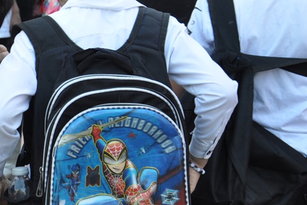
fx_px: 1624
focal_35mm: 190
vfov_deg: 7.2
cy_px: 59
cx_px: 13
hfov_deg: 10.7
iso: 200
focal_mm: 45
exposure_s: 1/80
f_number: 4.8
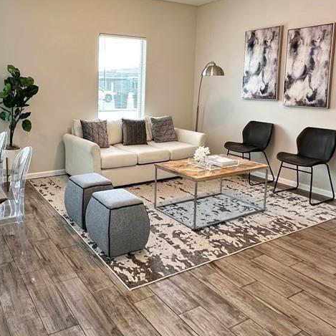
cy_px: 112
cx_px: 72
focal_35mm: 27
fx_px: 297
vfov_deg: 57.8
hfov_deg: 55.3
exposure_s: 1/60
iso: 200
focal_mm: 2.22
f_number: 2.2
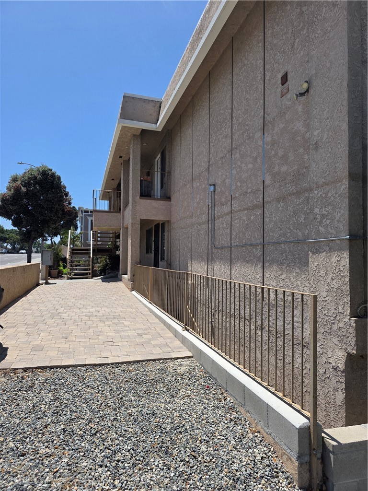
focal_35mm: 23
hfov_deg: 58.9
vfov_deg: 73.9
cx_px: 184
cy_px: 246
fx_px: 326
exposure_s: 1/6809
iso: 80
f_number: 1.7
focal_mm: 6.3
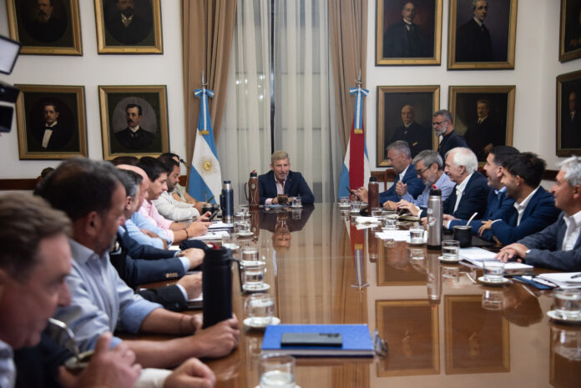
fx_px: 646
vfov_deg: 33.4
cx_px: 290
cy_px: 194
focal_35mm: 40
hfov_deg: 48.4
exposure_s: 1/200
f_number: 4.5
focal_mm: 40
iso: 1250
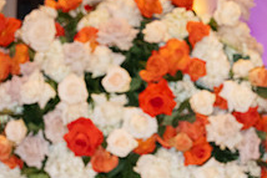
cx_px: 341
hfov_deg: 6.3
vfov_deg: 4.2
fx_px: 2412
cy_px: 184
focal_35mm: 325
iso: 3200
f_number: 5.6
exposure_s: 1/100
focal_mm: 120
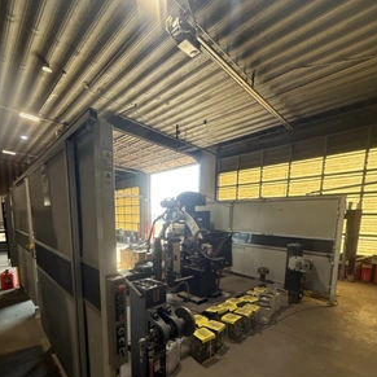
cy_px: 249
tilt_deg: -7.6
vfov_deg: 81.4
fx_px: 209
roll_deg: -0.6
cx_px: 189
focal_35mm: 17
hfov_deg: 84.0
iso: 125
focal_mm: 2.22
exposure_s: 1/120
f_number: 2.2
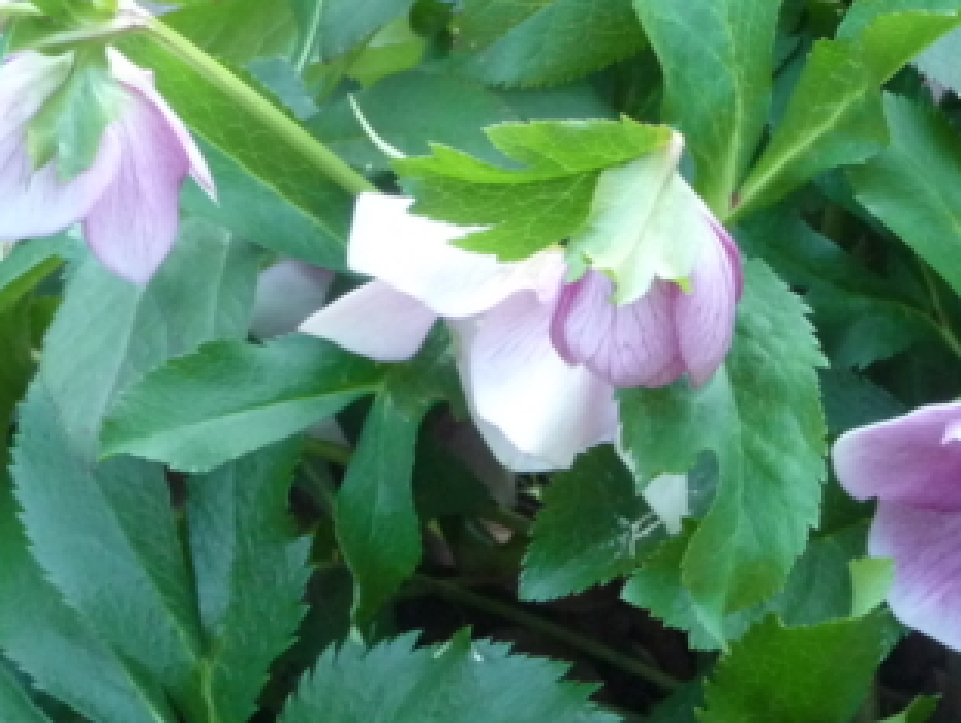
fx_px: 3584
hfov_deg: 14.8
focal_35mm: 129
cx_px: 1135
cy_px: 658
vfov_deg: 11.4
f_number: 4.2
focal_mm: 8.5
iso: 400
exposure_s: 1/40
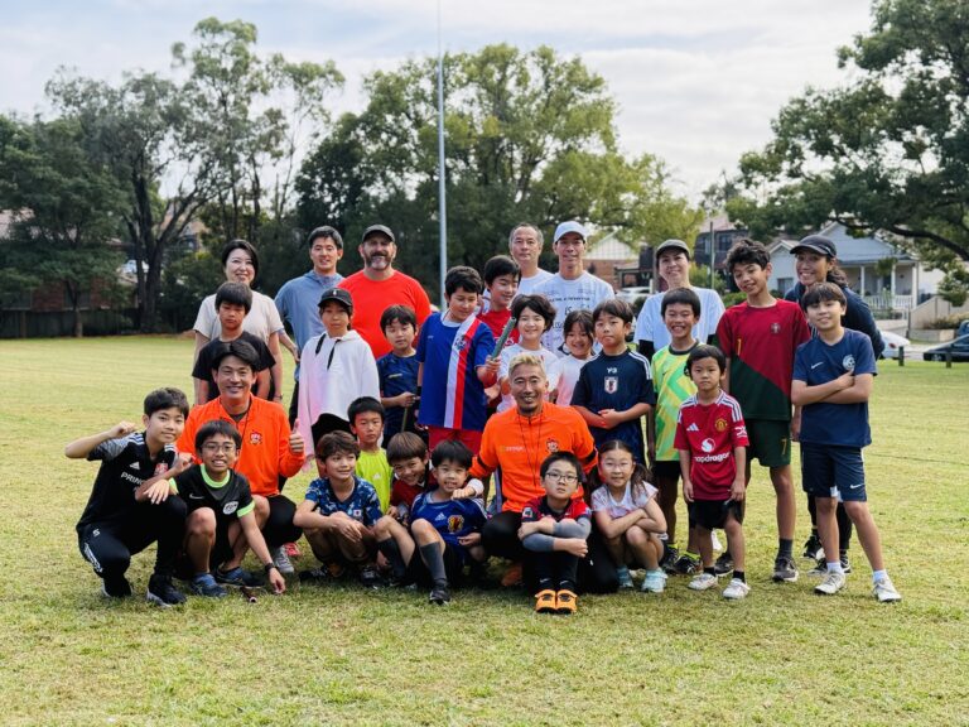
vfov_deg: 30.3
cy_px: 364
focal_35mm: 48
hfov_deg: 39.7
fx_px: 1344
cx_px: 484
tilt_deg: -0.8
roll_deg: +1.6
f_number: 1.78
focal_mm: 6.76
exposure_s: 1/962
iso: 80
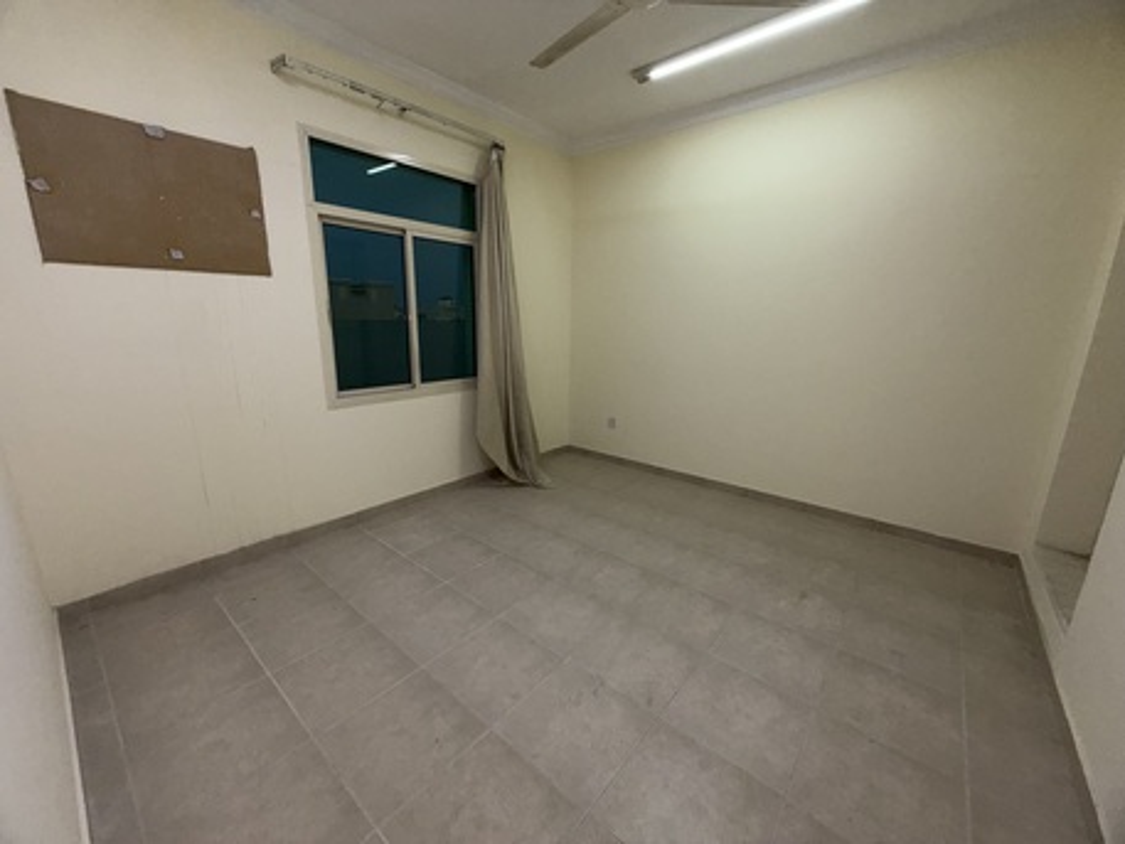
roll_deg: -0.8
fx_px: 455
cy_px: 422
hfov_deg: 102.0
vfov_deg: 85.7
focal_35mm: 14
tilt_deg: -13.1
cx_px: 562
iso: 80
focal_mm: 2.22
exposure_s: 1/50
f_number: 2.2
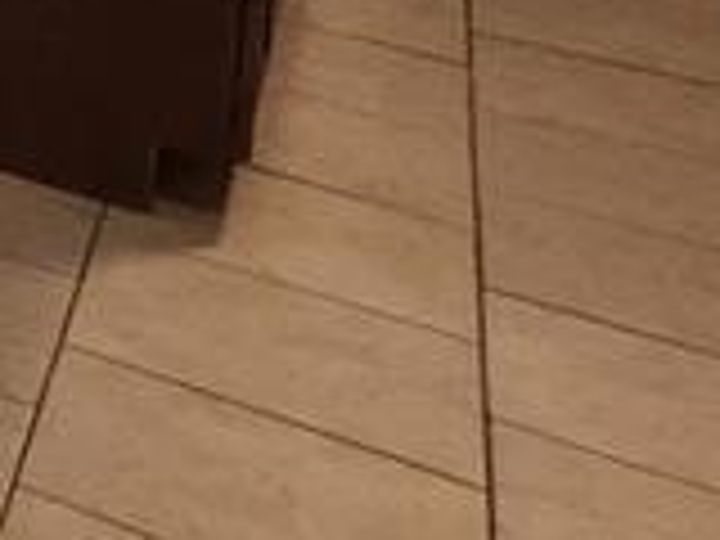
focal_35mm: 83
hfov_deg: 11.8
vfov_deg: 13.8
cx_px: -1404
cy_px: -680
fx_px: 1726
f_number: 2.2
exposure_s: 1/60
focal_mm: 1.74
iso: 250
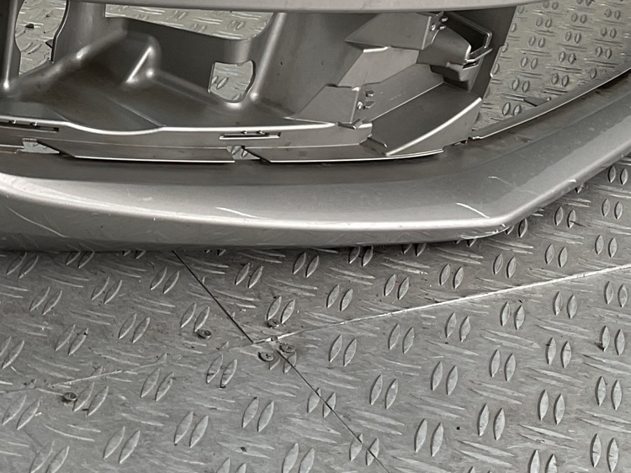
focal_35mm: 78
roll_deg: -5.0
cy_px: -67
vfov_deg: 18.1
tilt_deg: -17.8
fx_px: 1421
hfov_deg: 24.4
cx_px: 81
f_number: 1.8
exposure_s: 1/128
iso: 16
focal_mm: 3
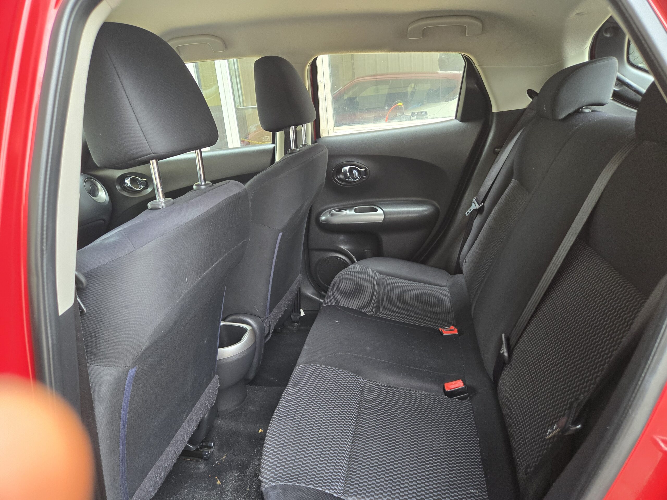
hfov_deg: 73.9
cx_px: 334
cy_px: 250
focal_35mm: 23
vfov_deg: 58.9
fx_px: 443
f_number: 1.8
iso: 200
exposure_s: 1/180
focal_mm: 5.4
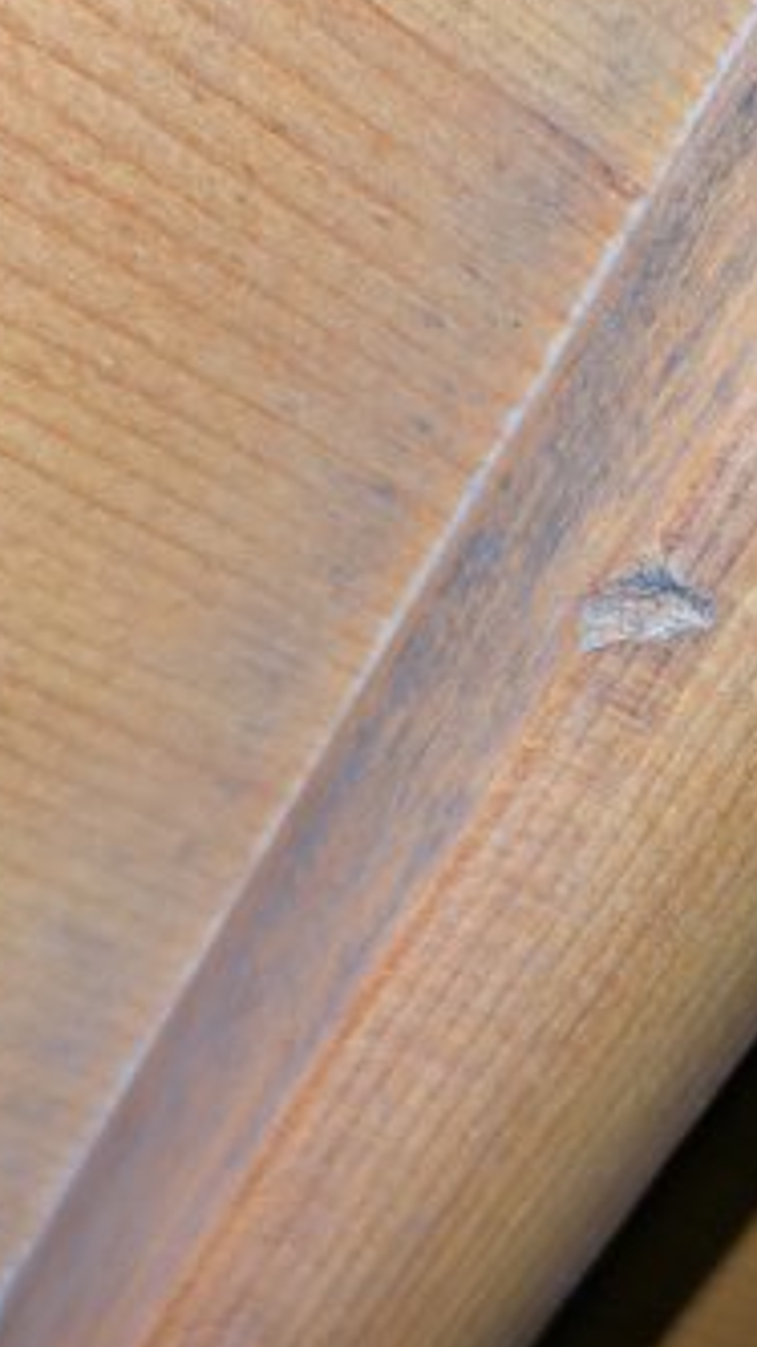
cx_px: 775
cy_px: 554
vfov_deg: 35.4
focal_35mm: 59
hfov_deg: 19.7
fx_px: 2108
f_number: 1.89
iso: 116
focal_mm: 5.43
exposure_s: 1/120
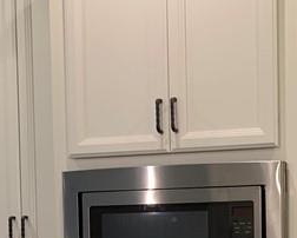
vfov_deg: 13.8
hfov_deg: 18.0
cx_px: 317
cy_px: 386
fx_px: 906
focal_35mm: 103
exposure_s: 1/60
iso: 125
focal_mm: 4.25
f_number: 1.8
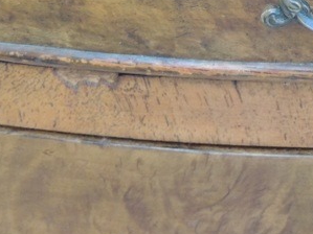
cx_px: 312
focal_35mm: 137
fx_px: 1238
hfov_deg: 14.2
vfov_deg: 10.6
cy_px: -70
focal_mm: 7.1
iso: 400
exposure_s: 1/125
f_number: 3.3
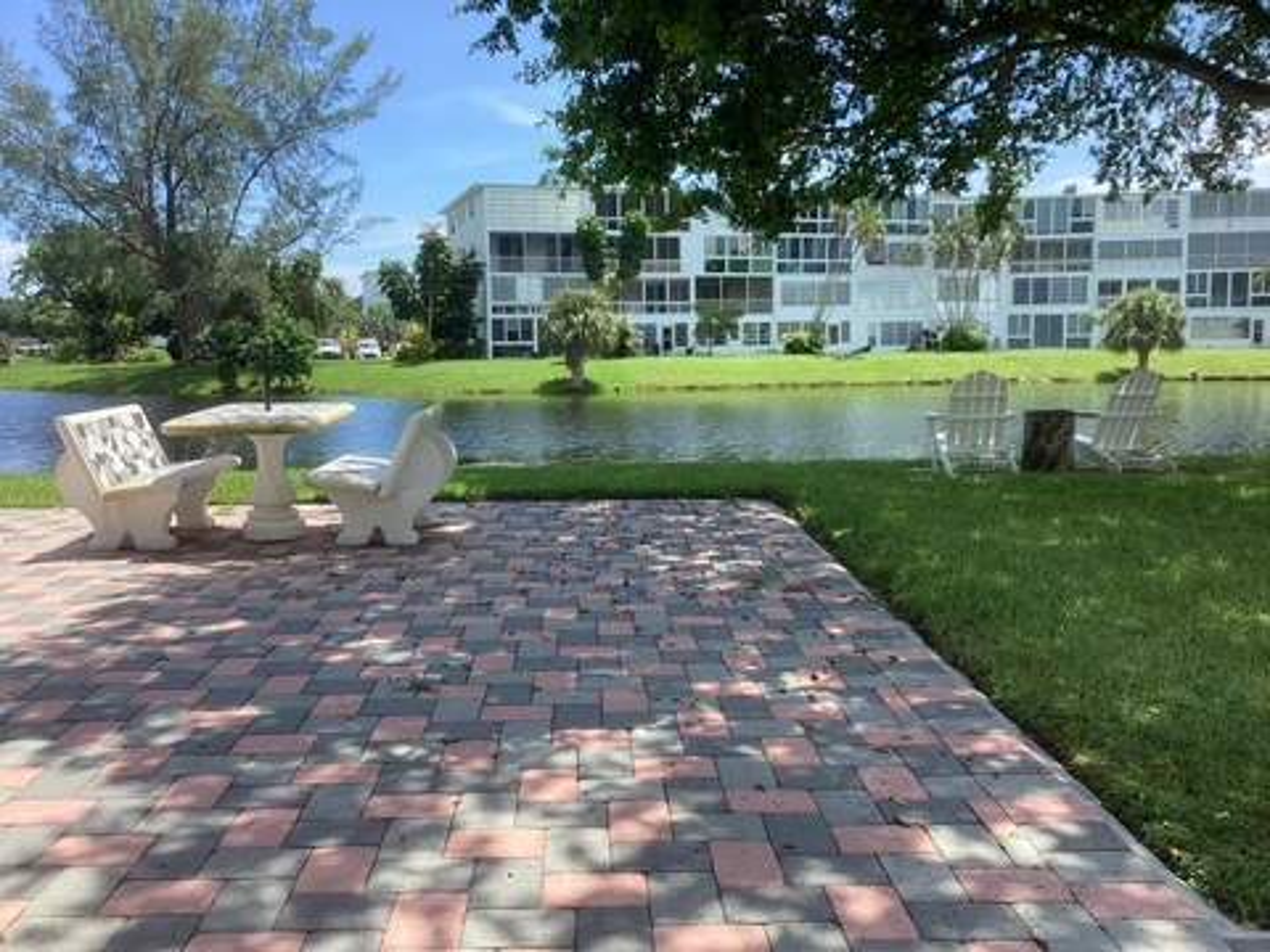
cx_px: 635
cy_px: 476
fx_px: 1137
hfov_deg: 58.4
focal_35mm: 31
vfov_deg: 45.4
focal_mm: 3.3
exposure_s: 1/627
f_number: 2.4
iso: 25
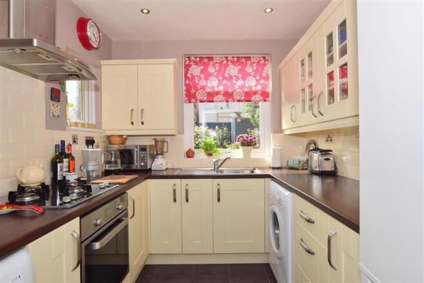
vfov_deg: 63.2
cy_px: 142
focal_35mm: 20
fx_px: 230
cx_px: 212
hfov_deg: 85.4
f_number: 11
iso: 400
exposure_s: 1/200
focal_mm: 13
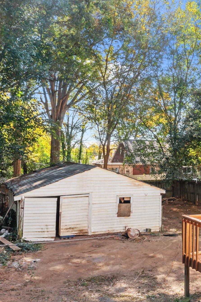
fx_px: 360
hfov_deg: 29.1
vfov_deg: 45.4
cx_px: 202
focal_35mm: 43
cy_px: 153
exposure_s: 1/320
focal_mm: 10.26
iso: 100
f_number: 5
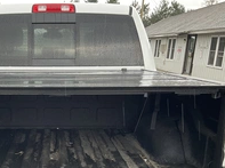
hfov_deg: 32.0
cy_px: 166
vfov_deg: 23.7
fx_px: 383
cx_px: 51
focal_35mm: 59
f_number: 1.8
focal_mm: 3
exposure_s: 1/122
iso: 64
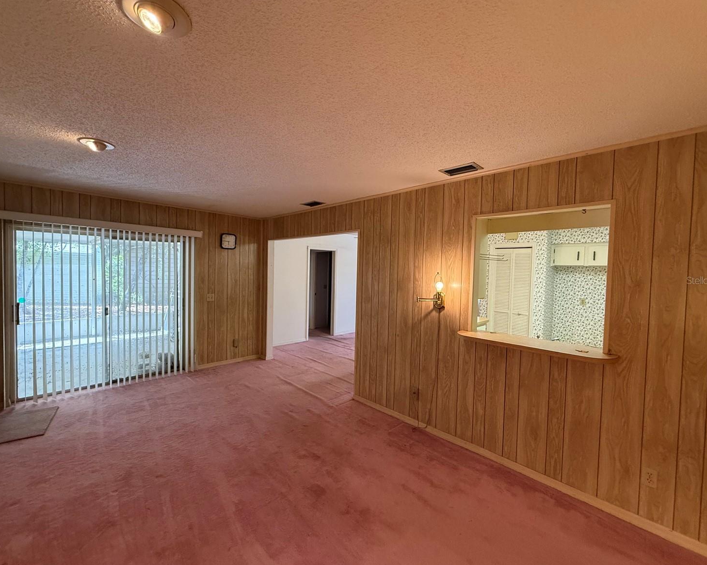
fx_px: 314
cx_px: 344
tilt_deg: -1.7
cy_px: 280
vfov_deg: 84.0
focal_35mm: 15
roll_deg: -1.2
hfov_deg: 96.8
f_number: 2.2
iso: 500
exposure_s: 1/120
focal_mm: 2.22
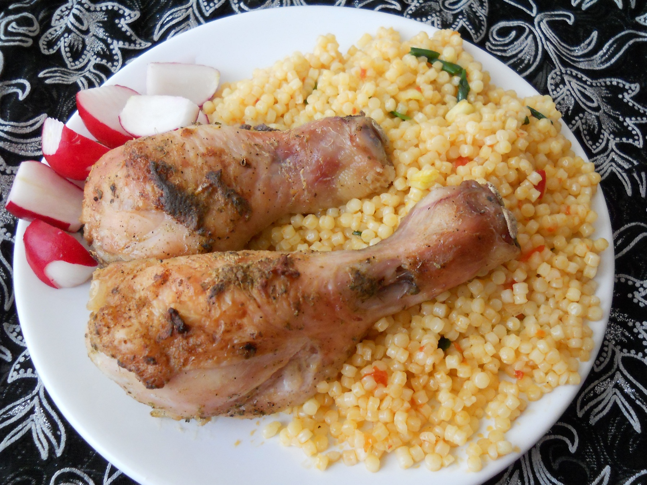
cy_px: 242
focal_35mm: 41
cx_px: 324
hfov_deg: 45.8
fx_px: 766
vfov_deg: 35.1
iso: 400
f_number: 3.1
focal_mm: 6.72
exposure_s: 1/40
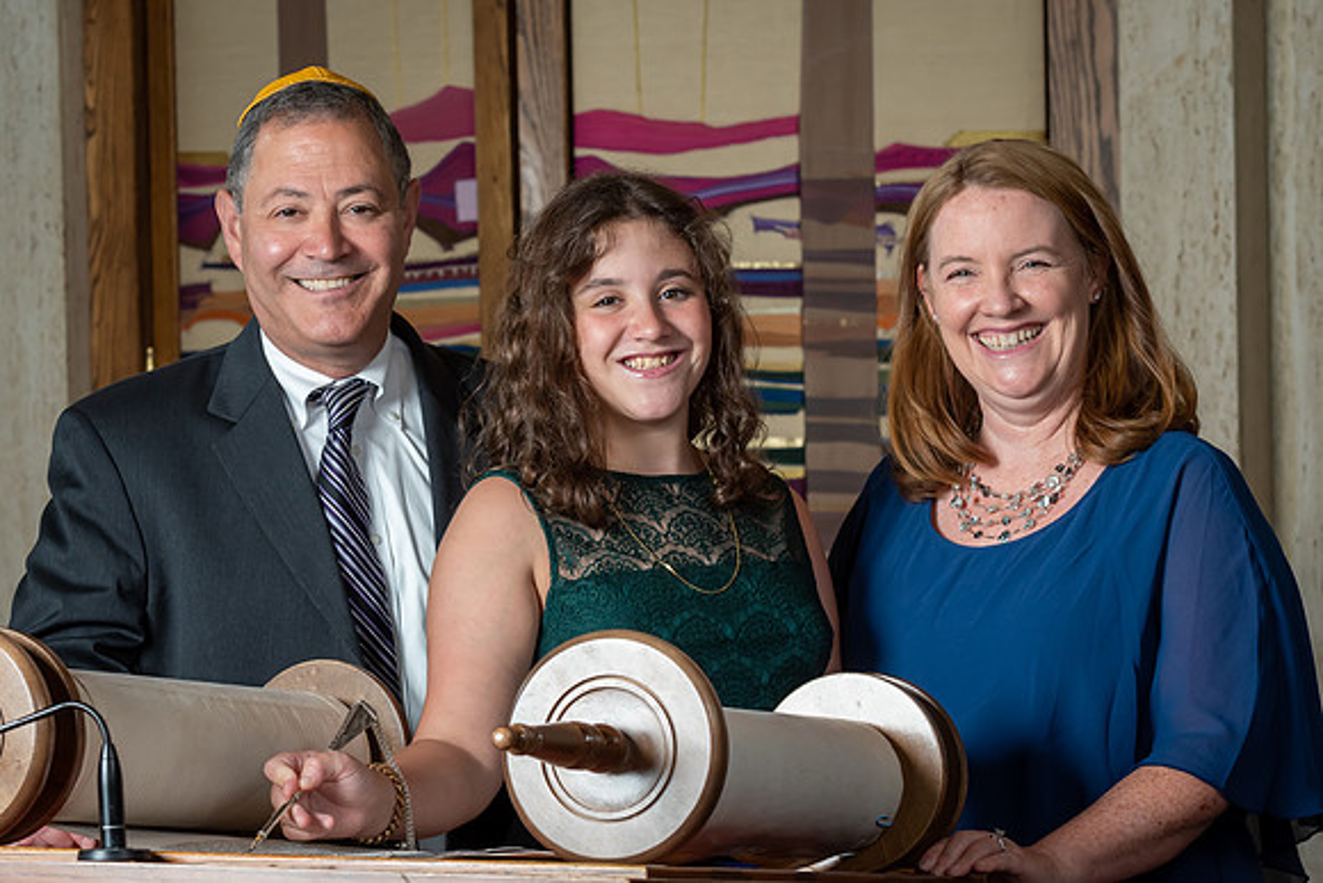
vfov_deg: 11.3
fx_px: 4469
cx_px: 644
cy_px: 464
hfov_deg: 16.8
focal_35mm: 122
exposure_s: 1/250
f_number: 7.1
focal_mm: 70
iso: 500
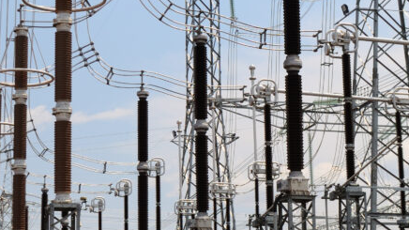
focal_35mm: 96
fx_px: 1041
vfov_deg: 12.6
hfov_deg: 22.2
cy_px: 115
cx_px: 207
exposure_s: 1/320
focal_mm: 26
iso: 100
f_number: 9
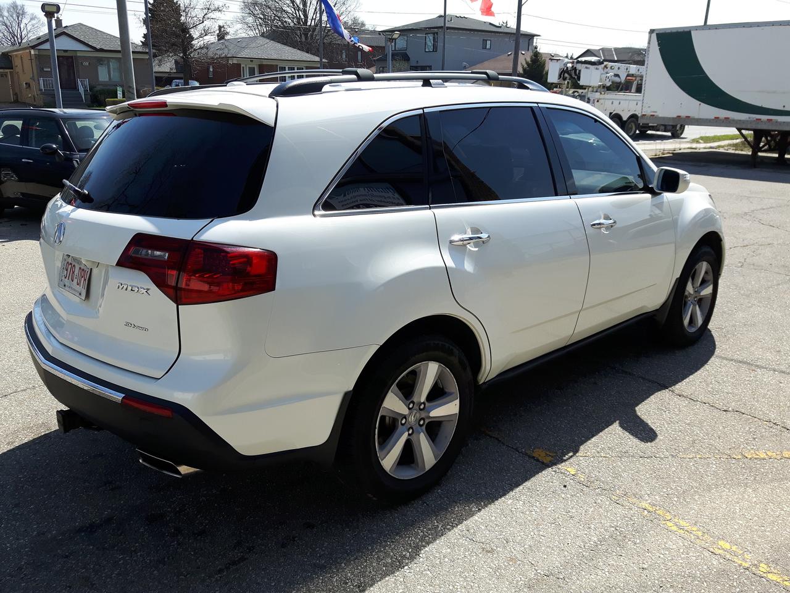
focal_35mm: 31
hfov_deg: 58.4
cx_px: 395
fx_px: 707
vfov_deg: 45.4
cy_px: 296
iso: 40
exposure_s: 1/915
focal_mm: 3.7
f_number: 1.9
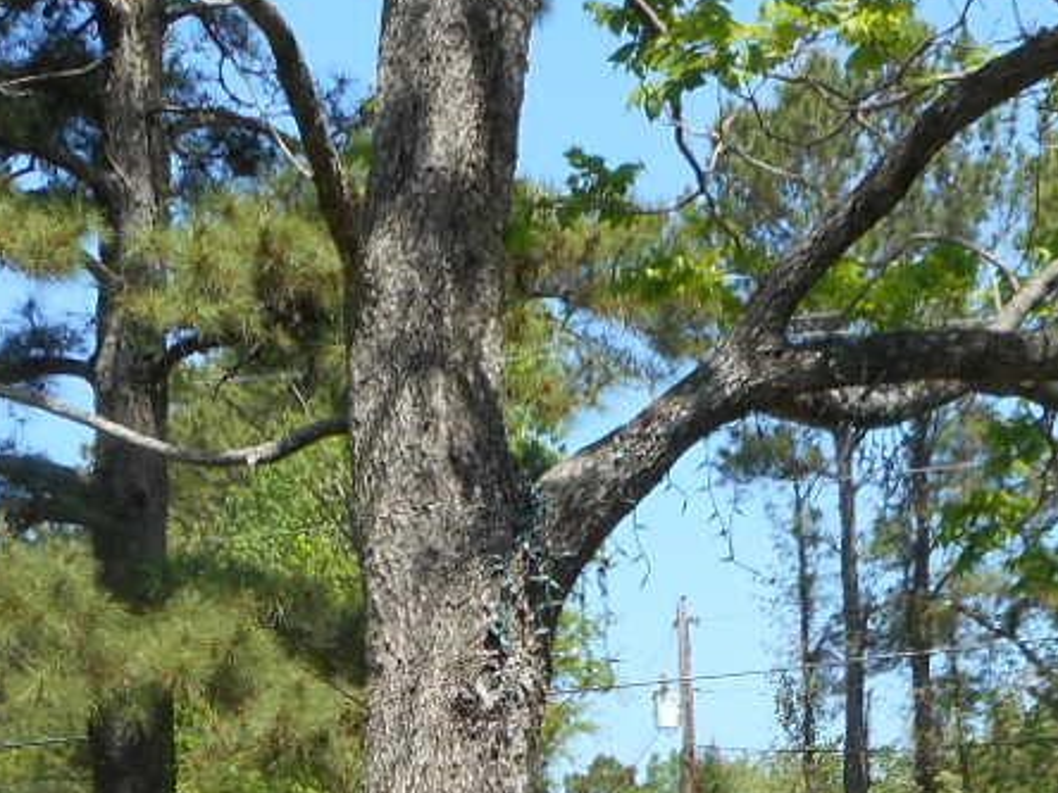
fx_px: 2751
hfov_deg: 21.8
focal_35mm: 90
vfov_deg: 15.6
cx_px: 543
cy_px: 1050
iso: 80
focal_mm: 4.5
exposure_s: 1/400
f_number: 3.7
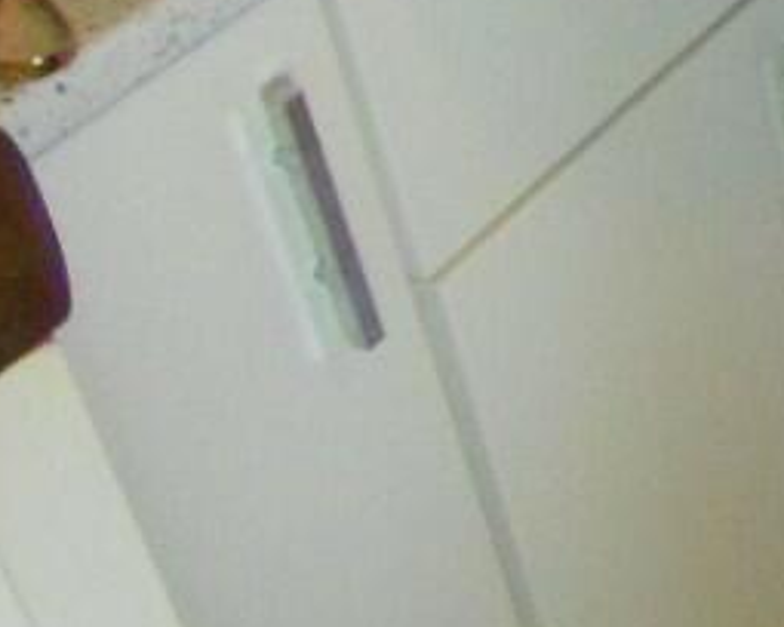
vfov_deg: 15.4
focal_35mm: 94
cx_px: 1494
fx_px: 2181
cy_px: -243
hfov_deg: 16.4
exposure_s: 1/30
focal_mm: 4.3
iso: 250
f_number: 2.9
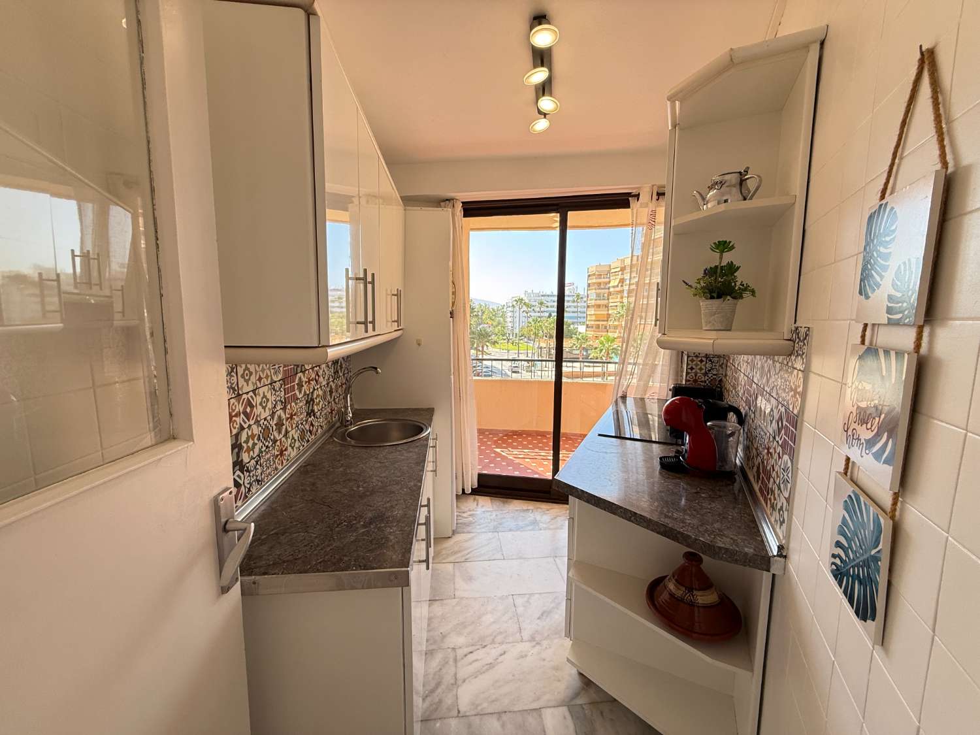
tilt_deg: -6.4
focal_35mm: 14
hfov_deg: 102.1
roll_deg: +0.5
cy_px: 368
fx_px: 396
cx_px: 490
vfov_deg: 85.7
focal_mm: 2.22
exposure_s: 1/143
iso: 64
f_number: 2.2
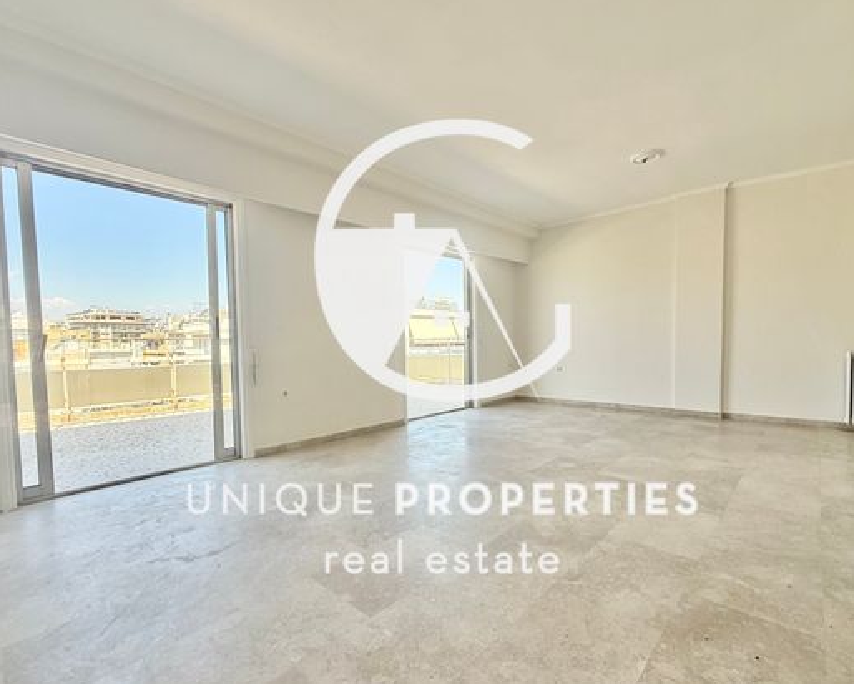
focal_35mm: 17
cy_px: 362
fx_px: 430
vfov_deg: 77.0
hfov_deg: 89.6
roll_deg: +1.1
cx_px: 435
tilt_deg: -1.9
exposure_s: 1/390
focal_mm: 2.22
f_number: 2.2
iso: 64
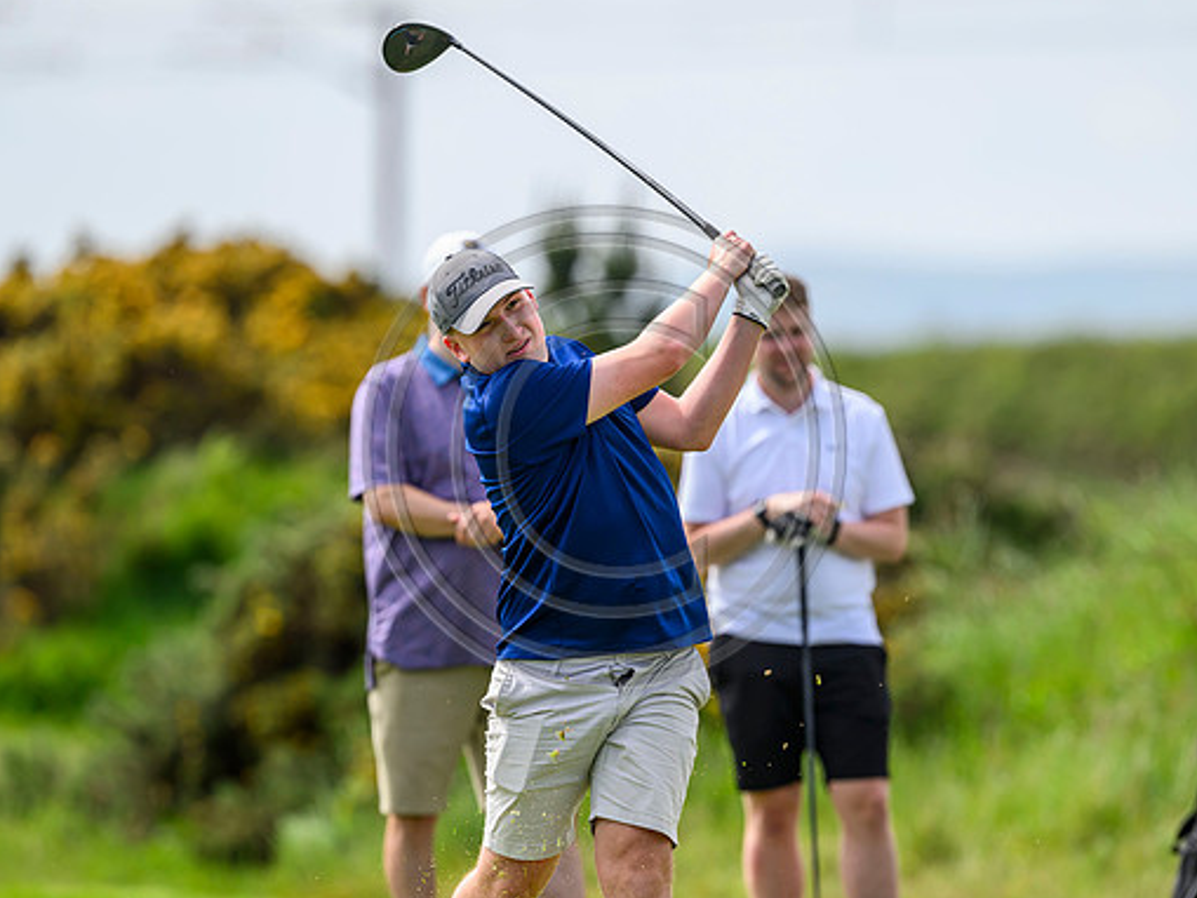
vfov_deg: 3.1
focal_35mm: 485
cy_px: 489
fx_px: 16775
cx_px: 675
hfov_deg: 4.1
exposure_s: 1/2500
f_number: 4
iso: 500
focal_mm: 400
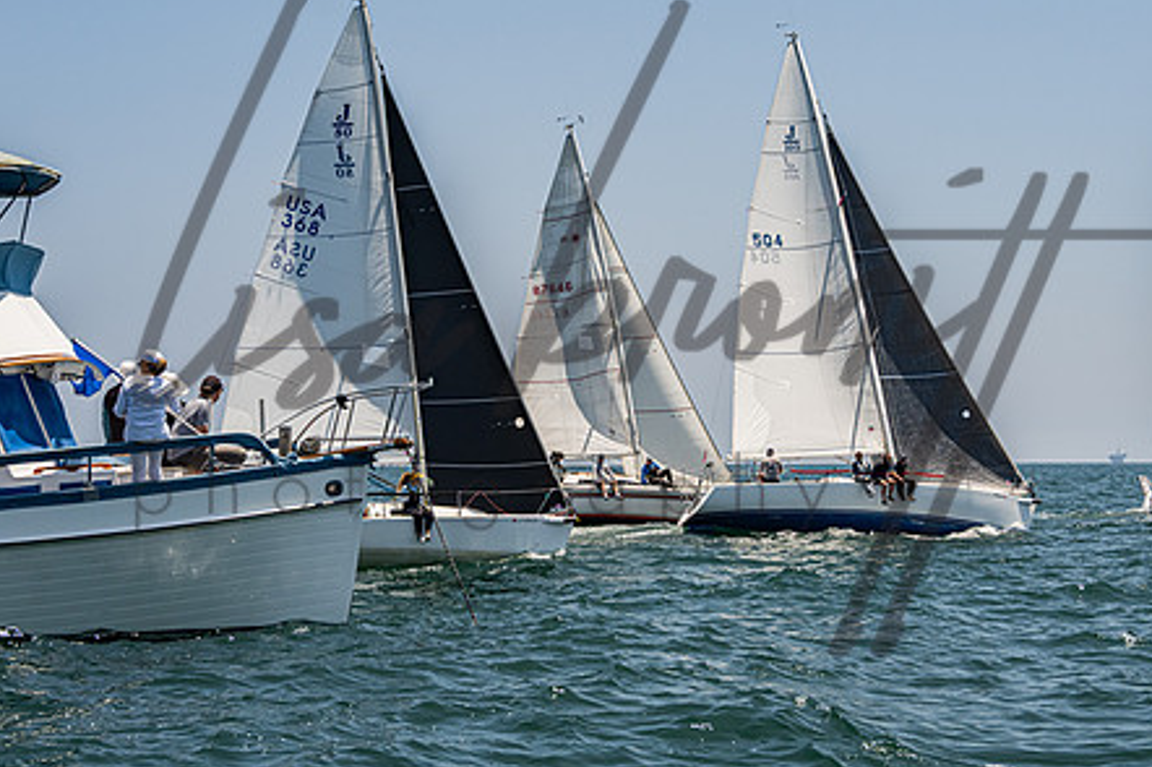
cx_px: 602
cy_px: 332
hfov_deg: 23.9
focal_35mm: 85
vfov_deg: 16.0
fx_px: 2718
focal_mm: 55
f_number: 8
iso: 500
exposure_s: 1/2000
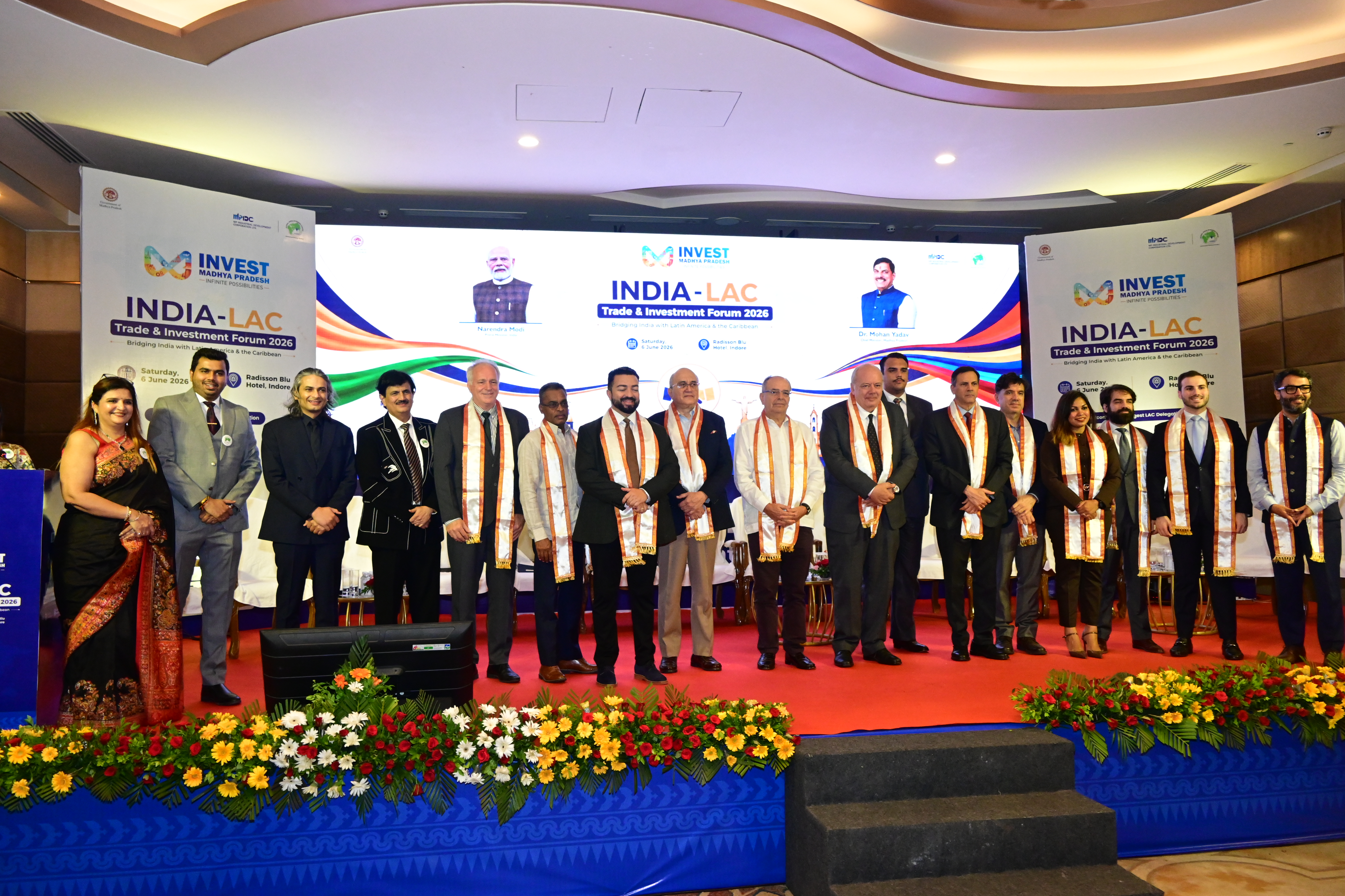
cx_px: 672
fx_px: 1009
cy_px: 448
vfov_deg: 47.9
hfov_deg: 67.4
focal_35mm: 27
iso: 2500
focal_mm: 18
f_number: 6.3
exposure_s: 1/160
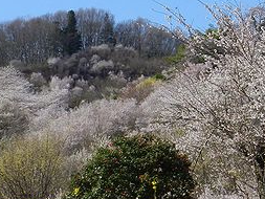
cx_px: 270
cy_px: 14
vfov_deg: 8.9
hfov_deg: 11.8
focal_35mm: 166
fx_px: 1271
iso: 200
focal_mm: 10.7
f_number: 5
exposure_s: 1/800
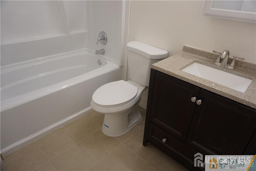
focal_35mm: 24
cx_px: 128
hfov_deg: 73.8
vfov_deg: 53.1
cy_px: 86
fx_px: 171
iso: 800
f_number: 4
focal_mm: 16
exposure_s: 1/160
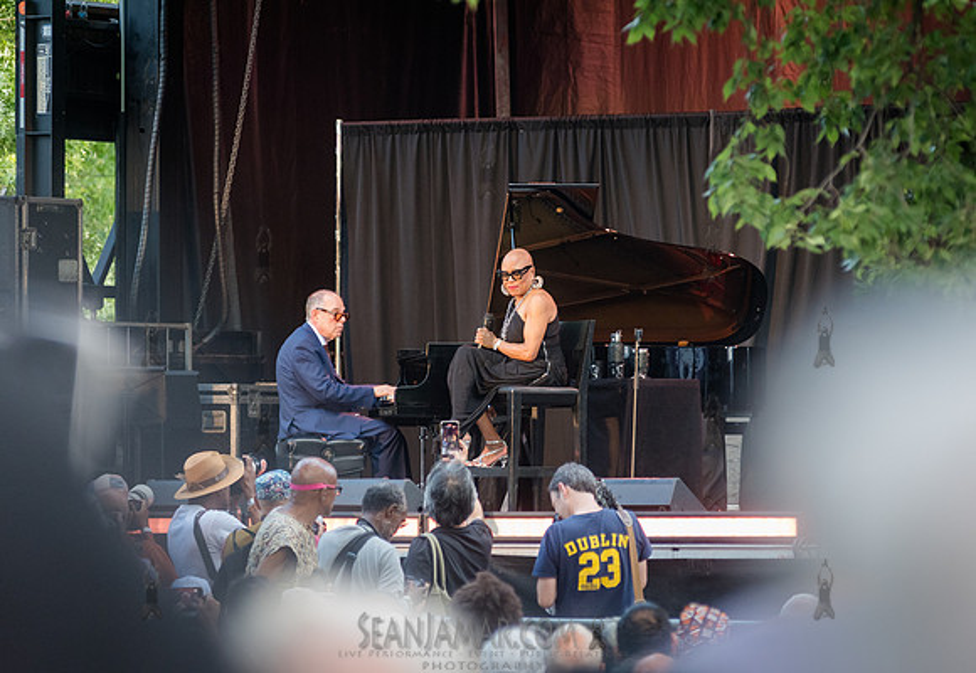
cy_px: 294
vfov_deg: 6.0
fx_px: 6386
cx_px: 568
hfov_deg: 8.7
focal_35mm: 233
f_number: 4
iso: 2500
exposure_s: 1/400
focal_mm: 200
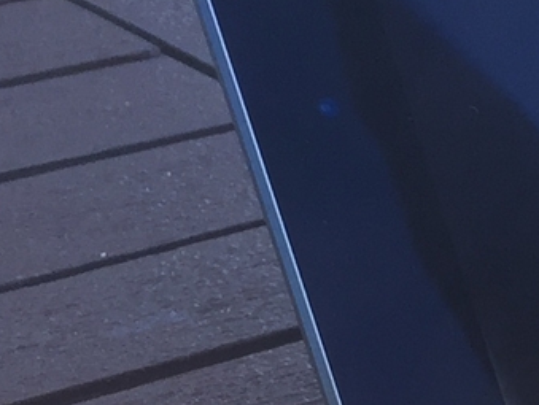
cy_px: 573
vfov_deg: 8.3
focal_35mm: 175
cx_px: 1127
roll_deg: -2.7
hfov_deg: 10.3
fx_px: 2728
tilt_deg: -28.0
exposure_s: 1/100
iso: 32
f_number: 2.2
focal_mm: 4.15
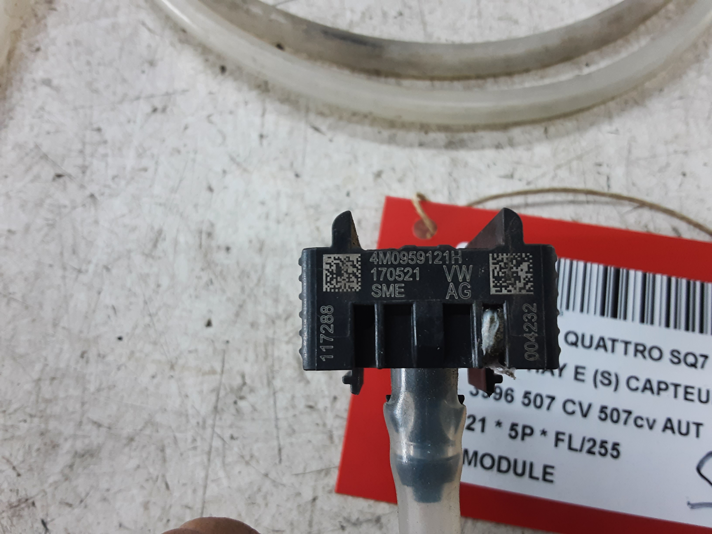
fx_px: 555
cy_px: 267
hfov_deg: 65.3
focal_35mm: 27
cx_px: 356
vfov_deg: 51.4
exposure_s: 1/50
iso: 100
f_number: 1.9
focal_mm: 2.91
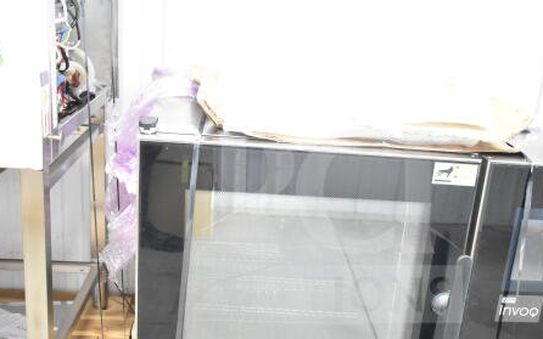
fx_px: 681
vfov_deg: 27.8
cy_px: 227
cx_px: 325
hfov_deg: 43.3
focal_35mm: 46
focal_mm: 22
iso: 2800
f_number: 3.8
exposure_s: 1/30
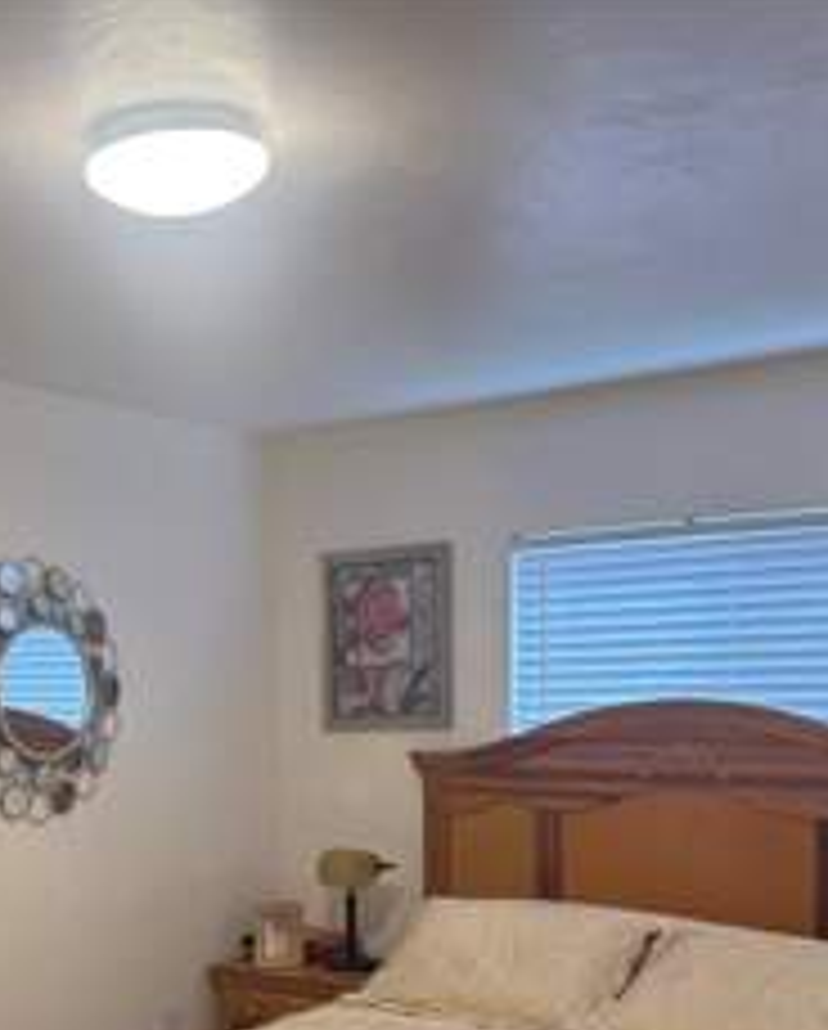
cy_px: 796
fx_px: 1497
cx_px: 189
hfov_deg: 30.3
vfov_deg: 36.9
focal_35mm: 49
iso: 200
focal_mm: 6.76
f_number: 1.78
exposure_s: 1/120
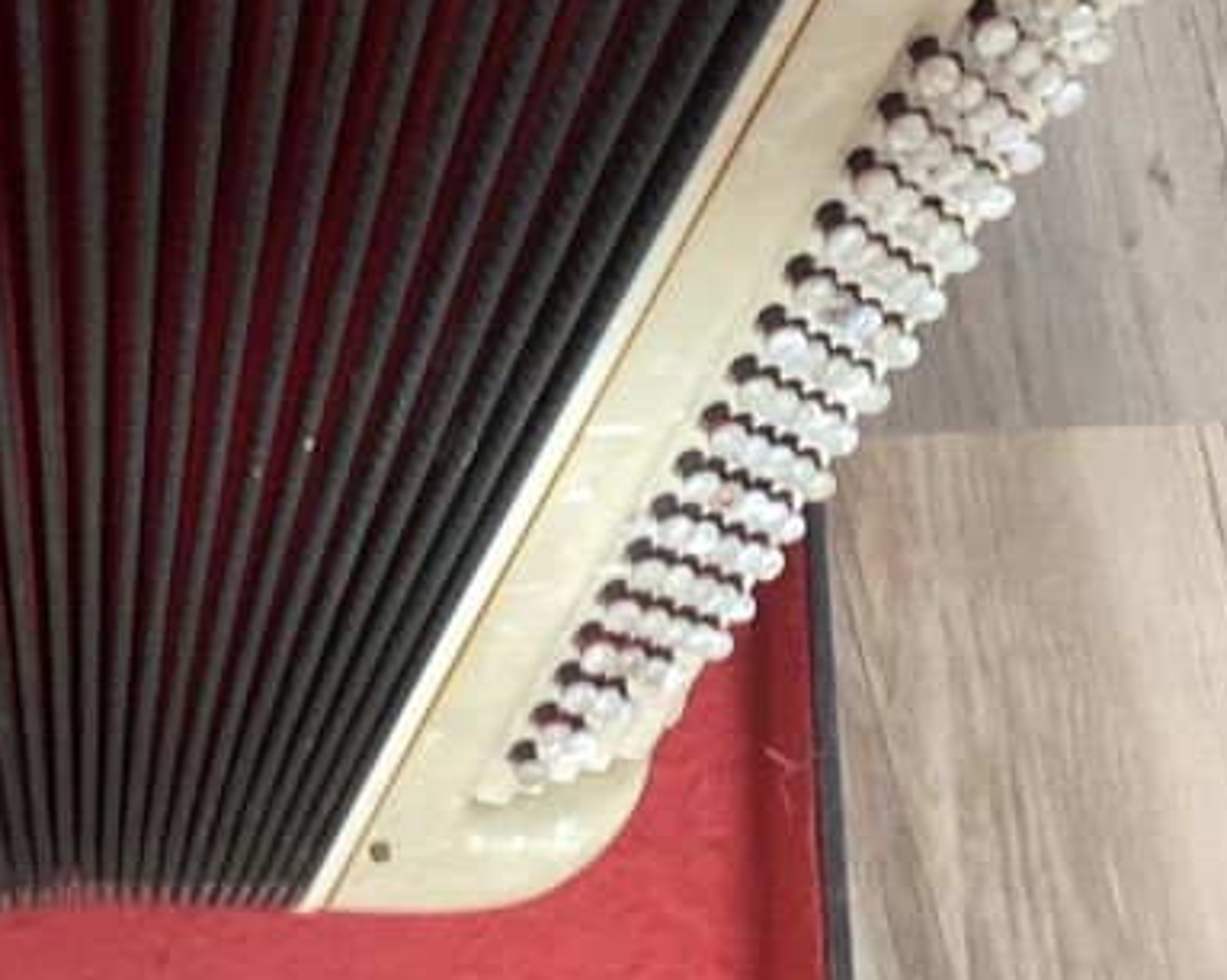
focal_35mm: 79
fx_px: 2867
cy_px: 141
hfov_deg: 23.9
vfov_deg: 19.1
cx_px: 285
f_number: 2.4
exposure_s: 1/40
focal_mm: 3.3
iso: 250
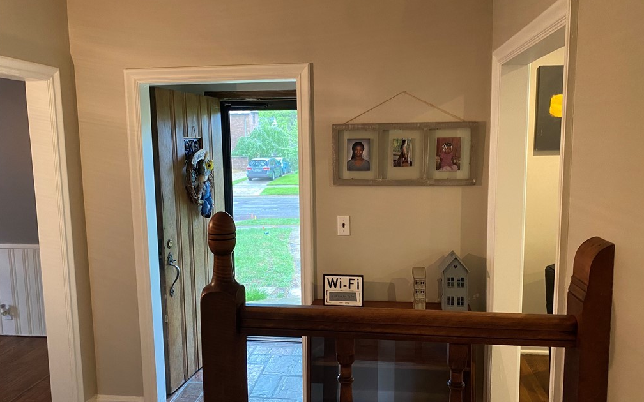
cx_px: 324
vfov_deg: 44.5
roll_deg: +0.8
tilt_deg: -7.0
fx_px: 491
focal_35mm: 28
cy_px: 208
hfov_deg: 66.5
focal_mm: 4.25
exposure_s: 1/60
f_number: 1.8
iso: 400
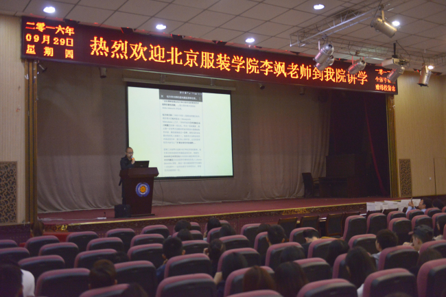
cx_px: 223
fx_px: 495
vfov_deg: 33.4
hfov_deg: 48.5
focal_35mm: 40
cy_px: 148
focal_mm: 40
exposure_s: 1/250
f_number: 2.8
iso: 2000
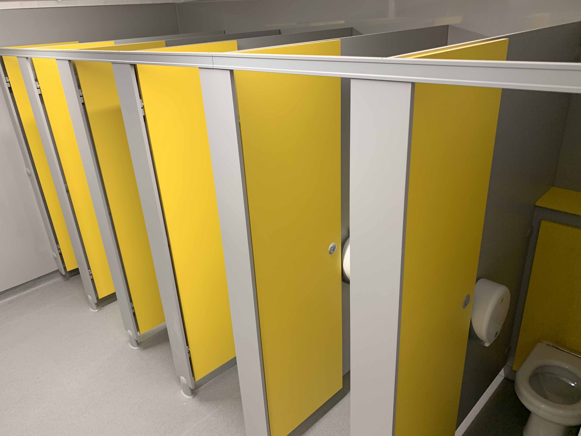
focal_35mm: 26
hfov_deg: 67.3
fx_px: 436
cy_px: 218
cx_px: 290
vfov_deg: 53.1
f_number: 1.8
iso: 64
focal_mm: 4.25
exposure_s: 1/50
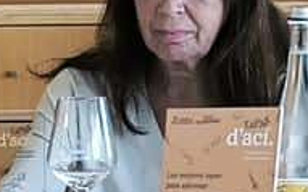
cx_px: -345
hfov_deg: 6.6
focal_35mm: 307
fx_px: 2575
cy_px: 281
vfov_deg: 4.2
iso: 250
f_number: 1.9
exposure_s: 1/100
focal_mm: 6.92
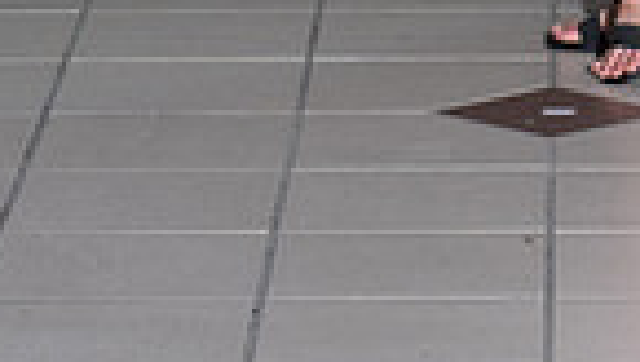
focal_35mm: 364
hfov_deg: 5.9
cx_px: 512
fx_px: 6185
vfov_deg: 3.3
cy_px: -534
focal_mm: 112
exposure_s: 1/160
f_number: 6.3
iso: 1250
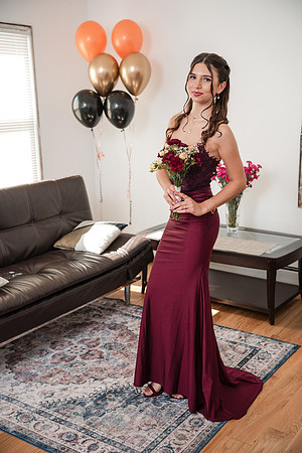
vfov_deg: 44.5
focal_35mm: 44
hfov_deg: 30.5
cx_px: 151
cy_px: 226
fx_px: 554
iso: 1000
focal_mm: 44
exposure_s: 1/250
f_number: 3.2
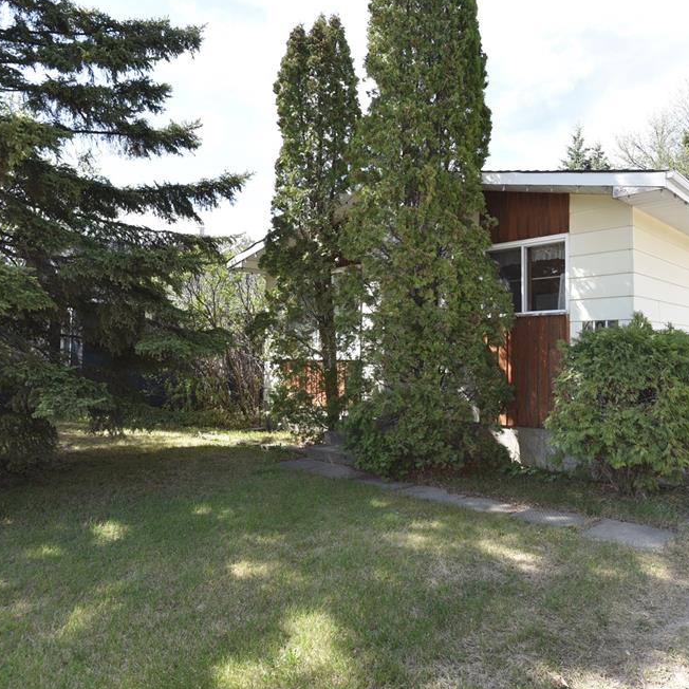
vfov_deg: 65.0
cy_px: 332
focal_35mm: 24
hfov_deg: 62.1
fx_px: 540
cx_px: 500
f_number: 6.3
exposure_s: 1/160
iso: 100
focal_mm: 18
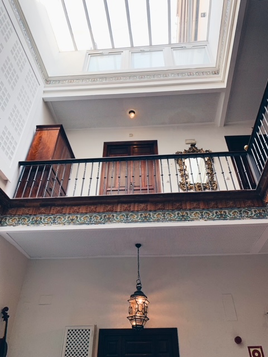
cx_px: 134
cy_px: 178
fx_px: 268
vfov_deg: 67.3
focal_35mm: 26
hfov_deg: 53.1
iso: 64
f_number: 1.8
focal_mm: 4.25
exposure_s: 1/121
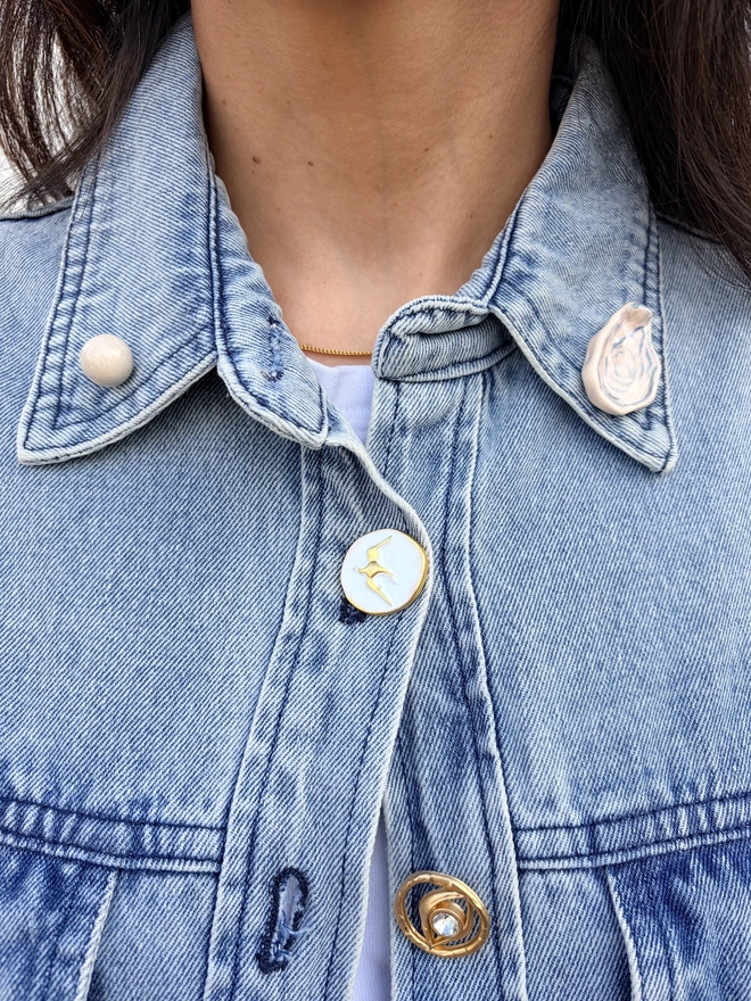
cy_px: 500
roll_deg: -1.3
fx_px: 752
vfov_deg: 67.3
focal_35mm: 26
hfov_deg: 53.1
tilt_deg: -17.9
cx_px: 376
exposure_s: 1/612
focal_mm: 5.96
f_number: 1.6
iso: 50
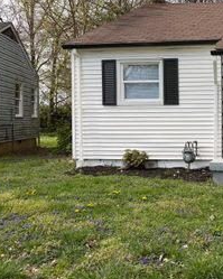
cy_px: 118
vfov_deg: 39.5
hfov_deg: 28.1
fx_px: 388
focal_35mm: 47
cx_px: 266
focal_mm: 6.76
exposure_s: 1/4167
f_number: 1.78
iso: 80
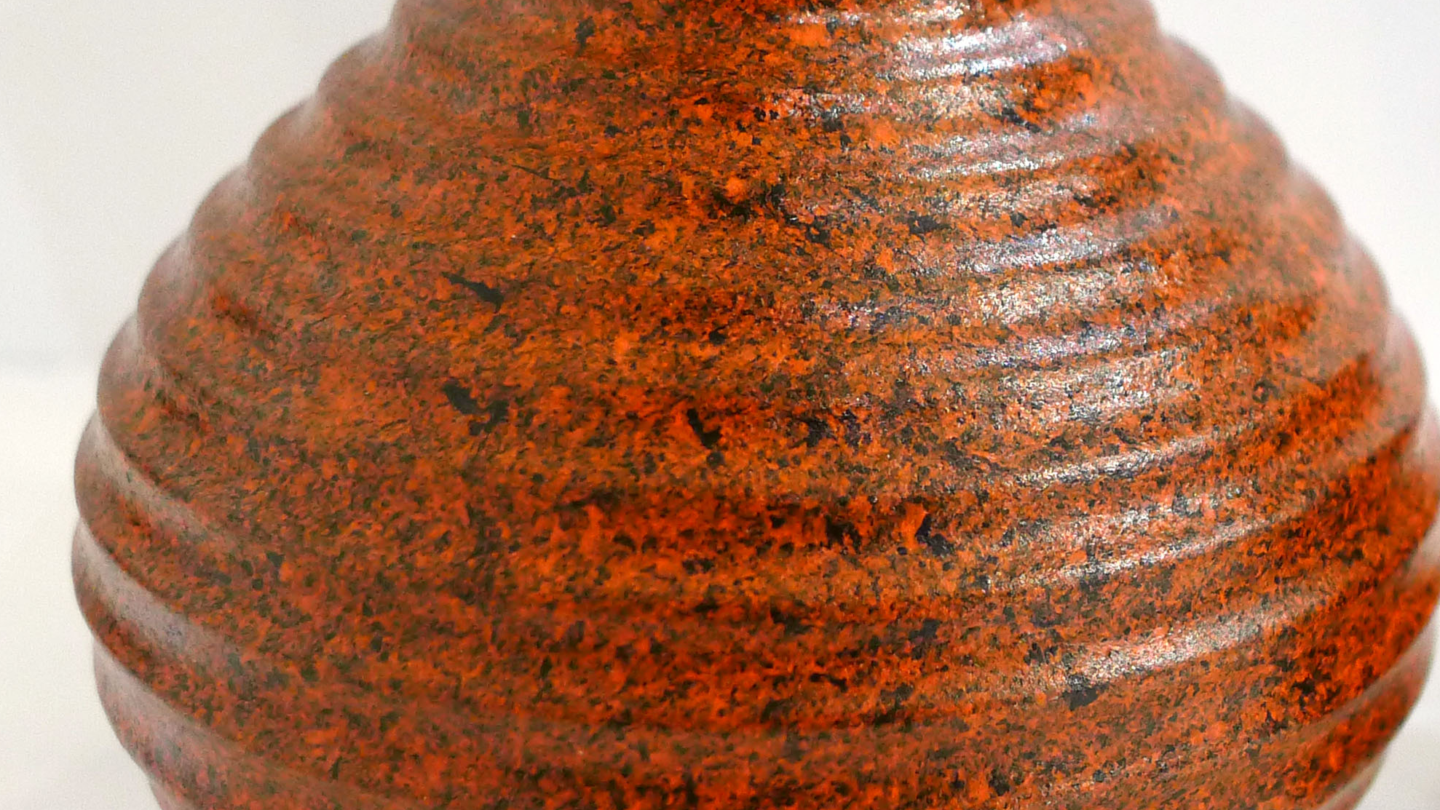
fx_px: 2291
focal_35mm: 60
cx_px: 1113
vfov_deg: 20.0
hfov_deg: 34.0
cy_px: 541
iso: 400
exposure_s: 1/30
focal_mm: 6.4
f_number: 2.2
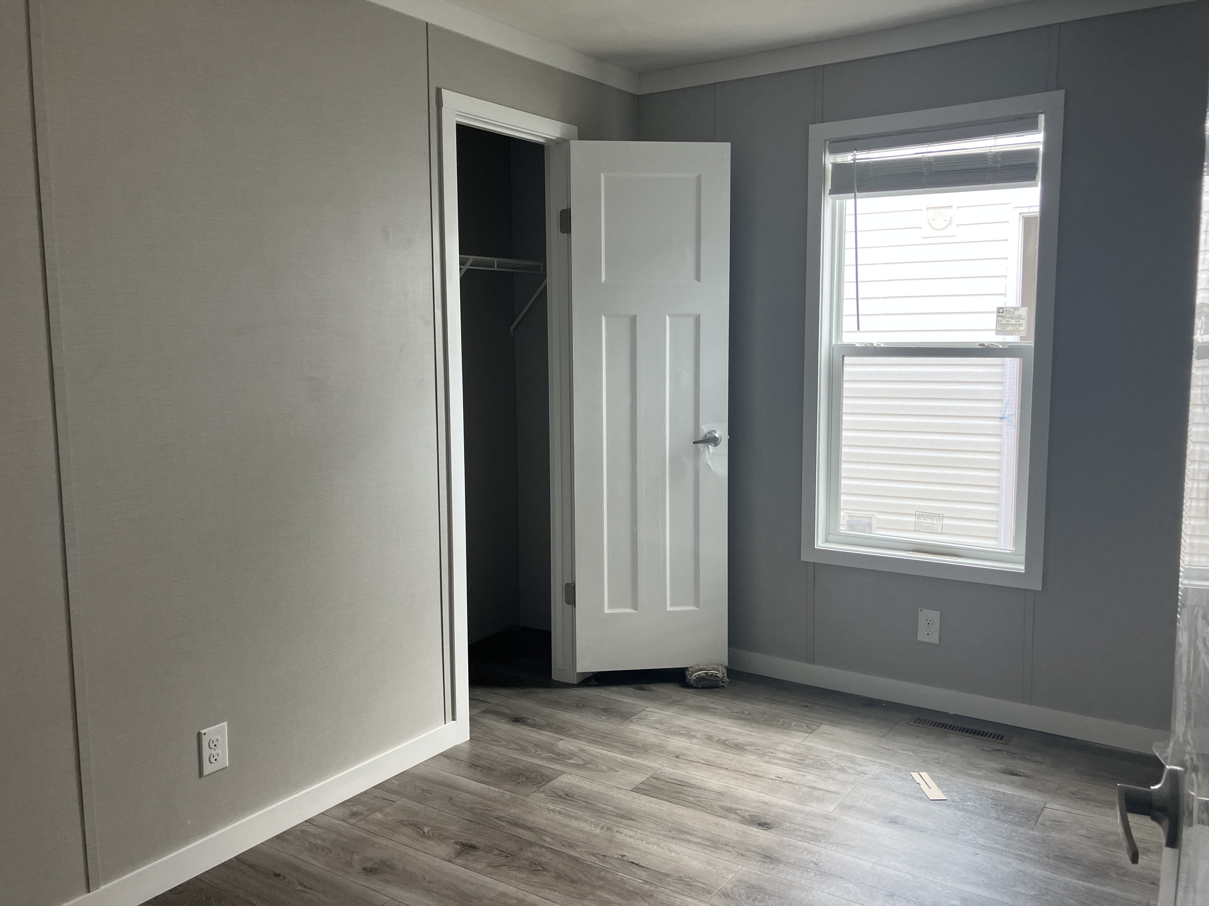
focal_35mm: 28
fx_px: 978
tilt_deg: -4.7
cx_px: 604
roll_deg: +3.0
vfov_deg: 49.7
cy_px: 453
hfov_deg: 63.4
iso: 80
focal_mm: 3.99
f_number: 1.8
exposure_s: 1/103
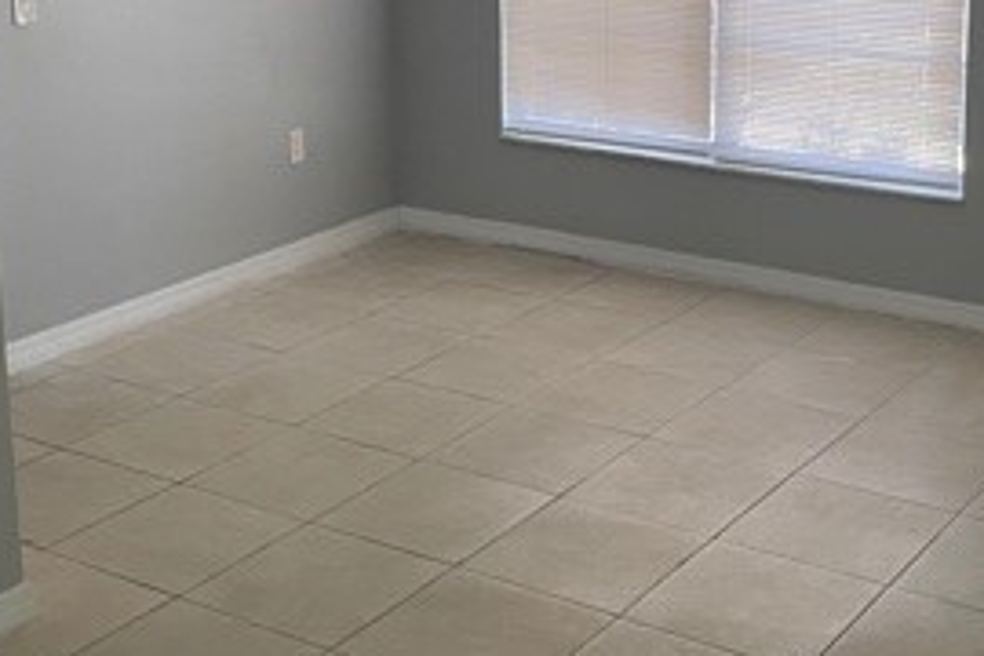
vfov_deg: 21.0
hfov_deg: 31.4
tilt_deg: -12.5
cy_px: 117
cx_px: 558
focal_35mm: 64
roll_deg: +1.6
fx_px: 1749
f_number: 1.6
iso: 125
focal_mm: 4.2
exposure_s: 1/60
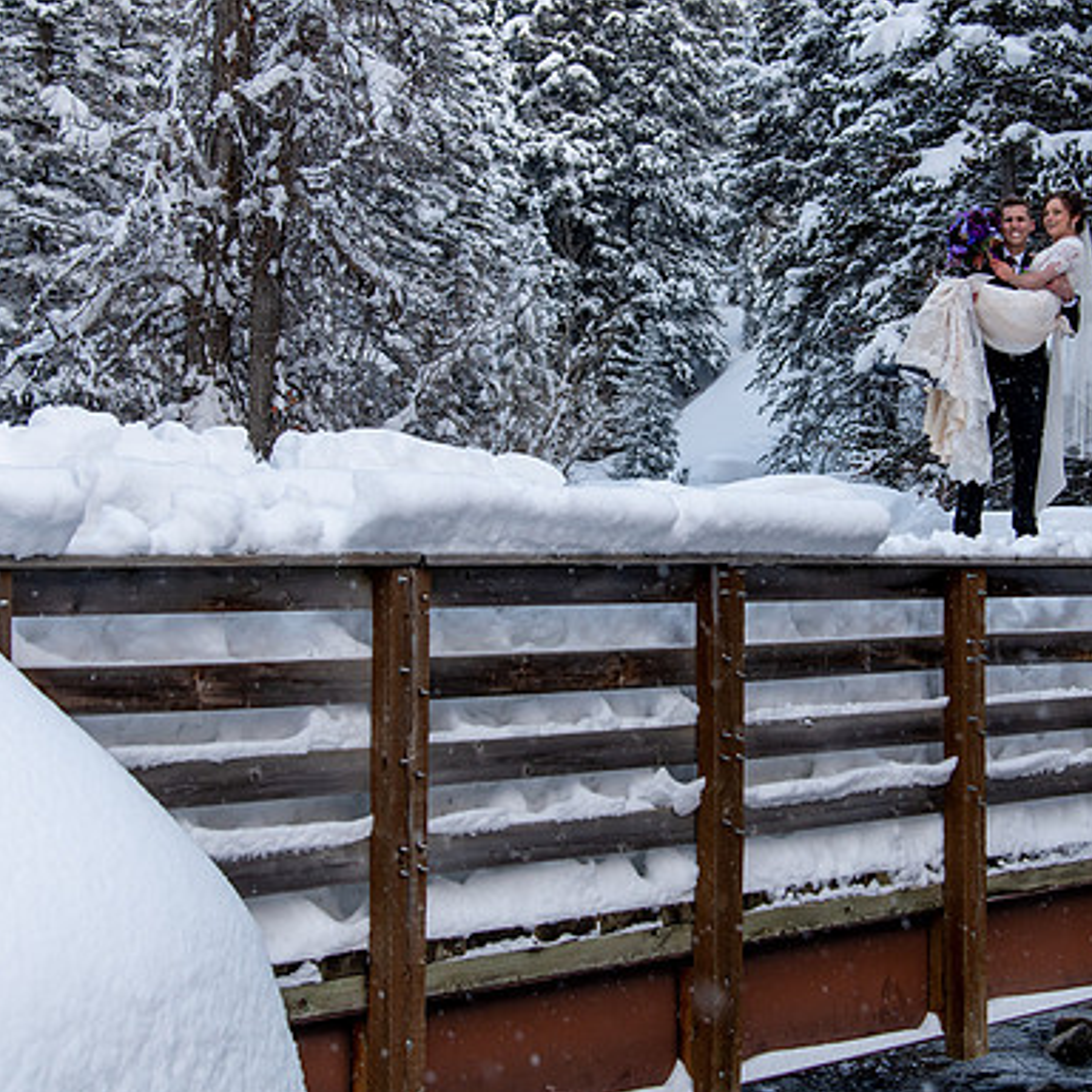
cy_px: 436
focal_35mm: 68
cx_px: 670
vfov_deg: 25.3
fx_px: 2427
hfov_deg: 25.3
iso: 500
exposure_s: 1/125
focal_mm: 44
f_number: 5
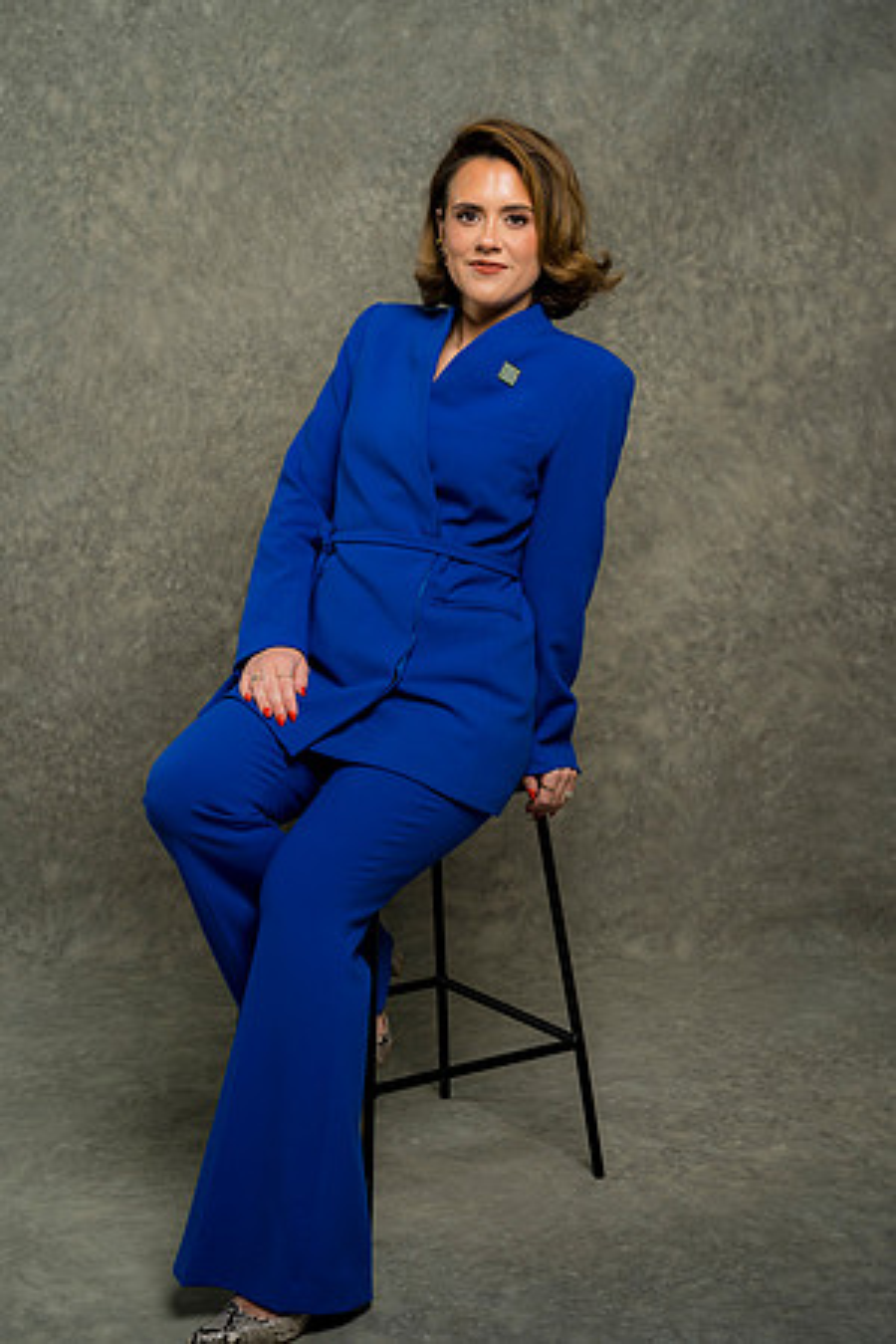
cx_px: 448
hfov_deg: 24.6
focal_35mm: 55
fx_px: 2053
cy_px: 672
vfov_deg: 36.2
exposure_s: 1/160
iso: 125
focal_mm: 55
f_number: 4
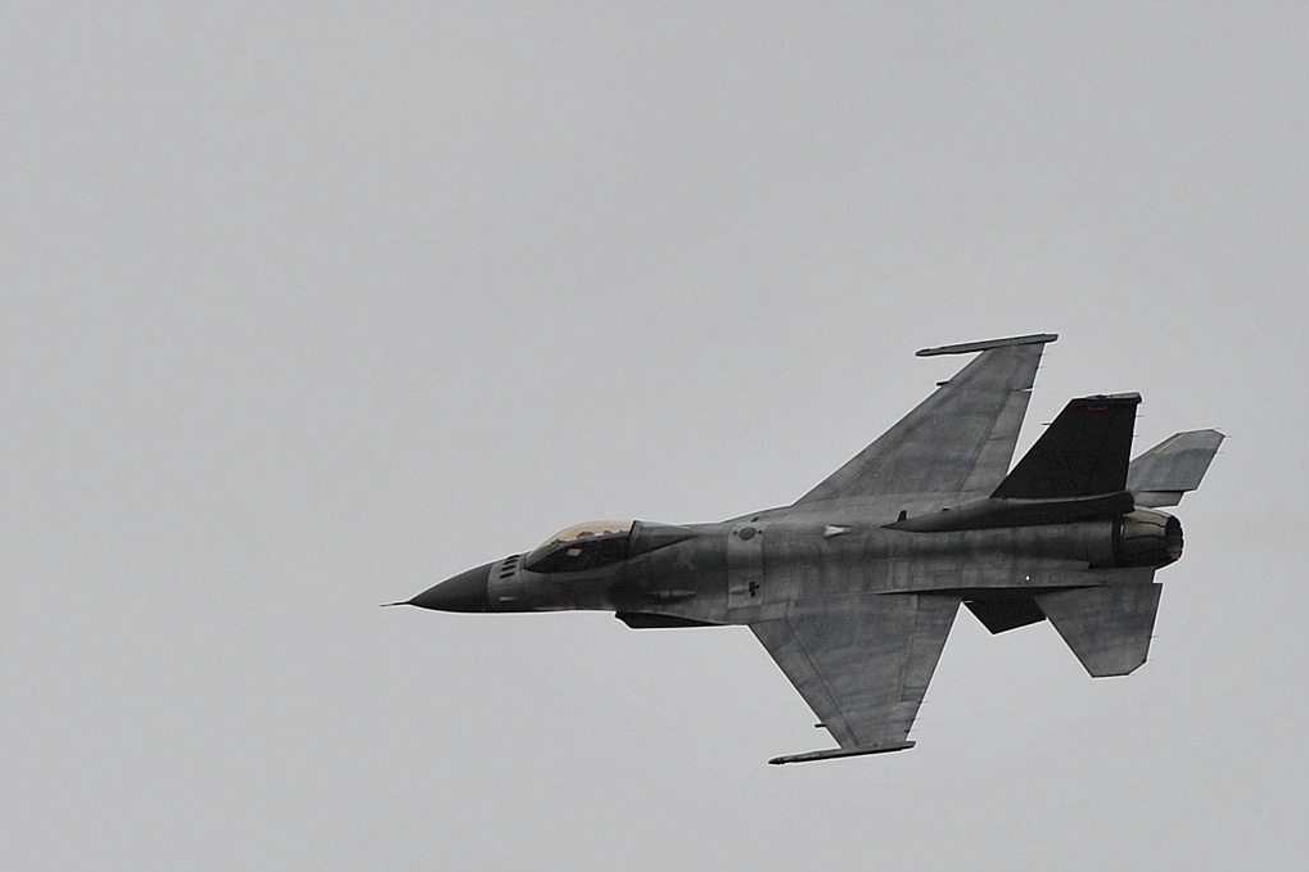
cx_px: 656
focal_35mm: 201
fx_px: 7307
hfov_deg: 10.2
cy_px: 436
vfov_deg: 6.8
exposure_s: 1/5000
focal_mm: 200
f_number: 4
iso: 250
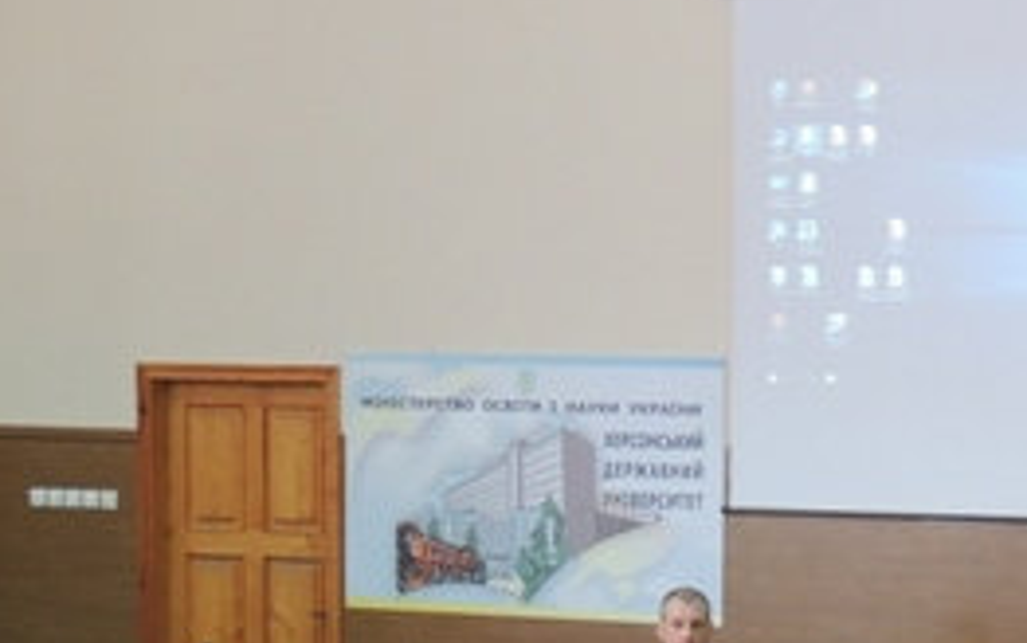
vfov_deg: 9.4
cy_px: 706
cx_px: 619
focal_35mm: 139
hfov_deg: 15.0
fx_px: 3892
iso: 400
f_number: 3.4
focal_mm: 7.6
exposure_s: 1/20
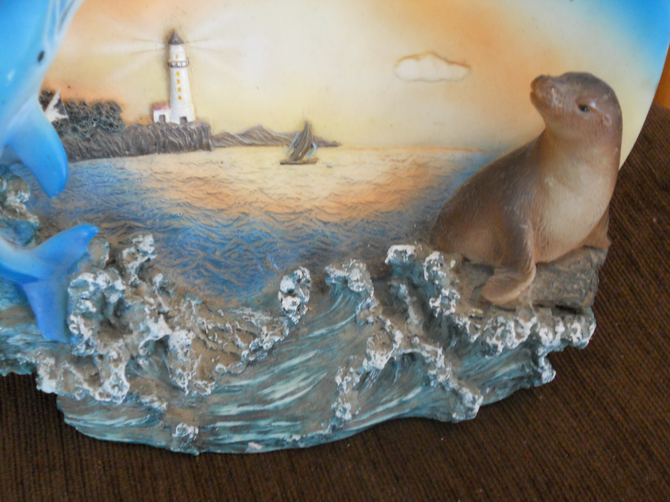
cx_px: 335
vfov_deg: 31.5
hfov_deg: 41.2
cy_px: 251
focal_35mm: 46
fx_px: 890
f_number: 4.3
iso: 320
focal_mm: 8.2
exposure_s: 1/30
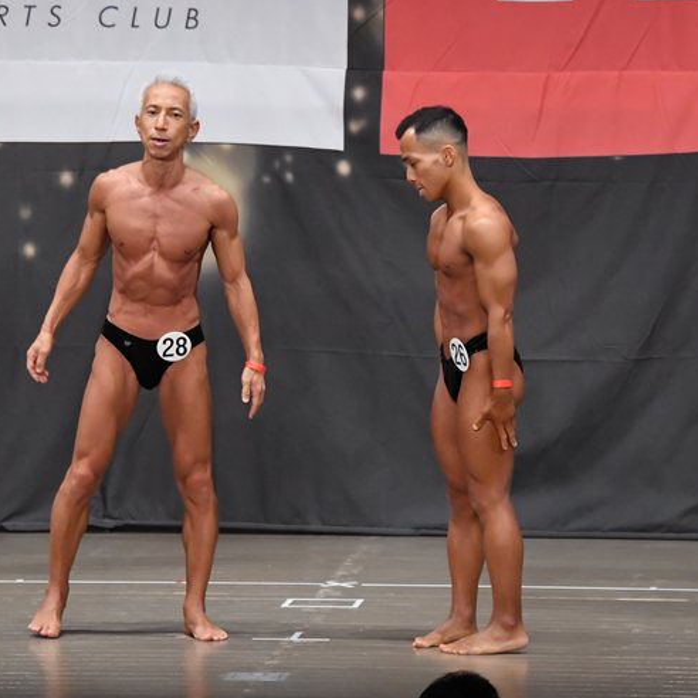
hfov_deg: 7.0
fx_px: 5703
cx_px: 337
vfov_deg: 7.0
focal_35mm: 250
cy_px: 340
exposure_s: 1/400
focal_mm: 125
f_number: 5.6
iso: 5000
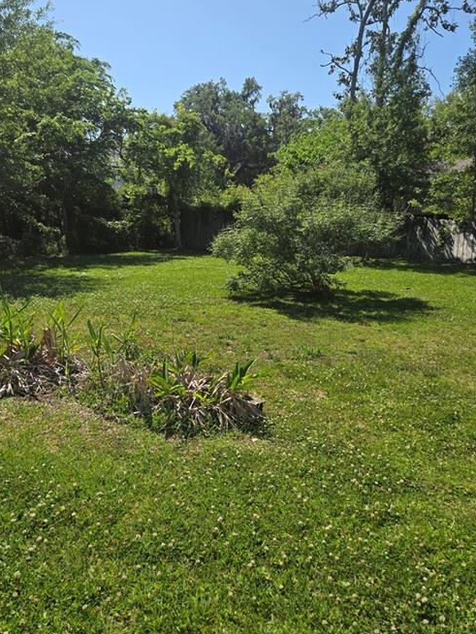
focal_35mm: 27
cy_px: 300
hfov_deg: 51.3
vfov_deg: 65.3
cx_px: 219
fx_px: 495
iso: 40
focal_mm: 5.4
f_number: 1.8
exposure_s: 1/2921
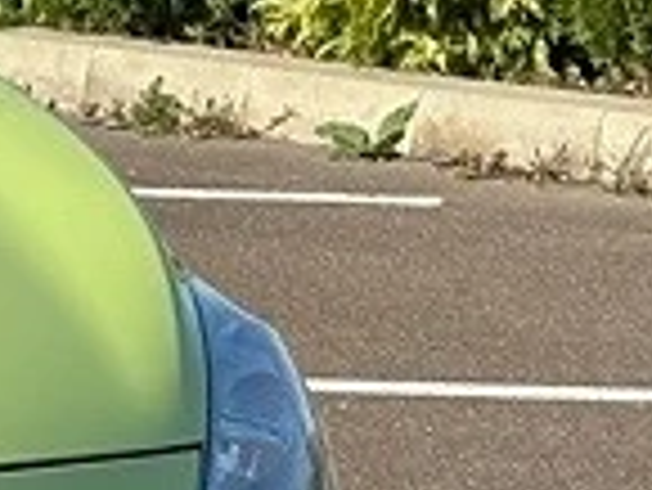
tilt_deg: -7.7
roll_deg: +0.5
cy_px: 256
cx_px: -1151
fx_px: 6749
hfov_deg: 5.3
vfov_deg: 4.2
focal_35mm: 358
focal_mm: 5.96
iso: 40
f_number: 1.6
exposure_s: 1/3937
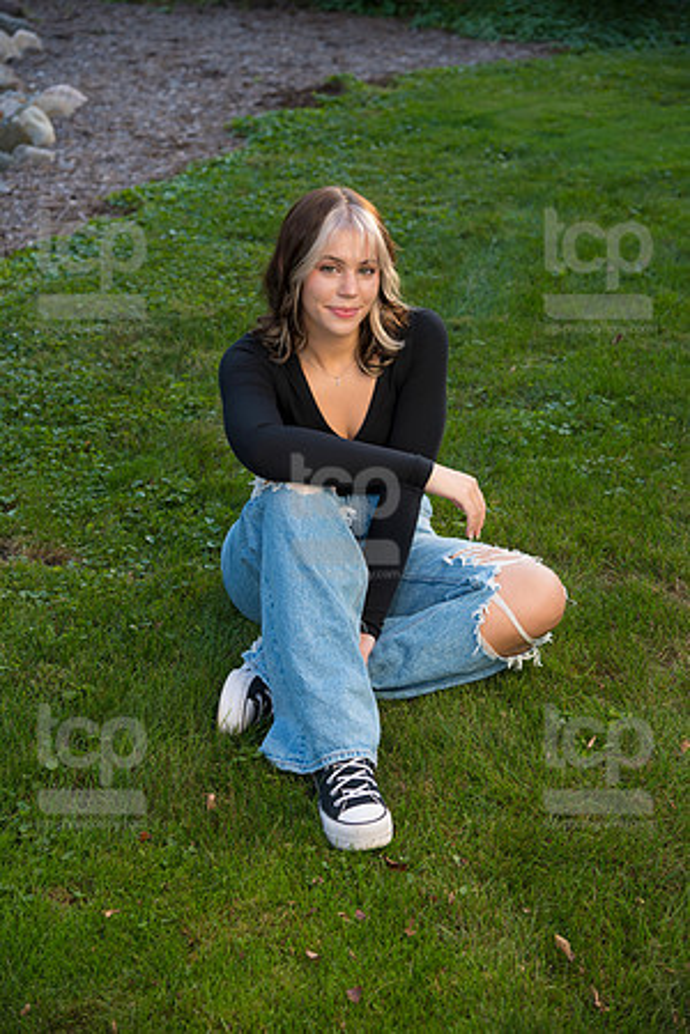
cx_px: 345
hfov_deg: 21.9
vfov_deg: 32.4
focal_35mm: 62
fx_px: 1782
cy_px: 517
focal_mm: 62
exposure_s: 1/250
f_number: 4.5
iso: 250
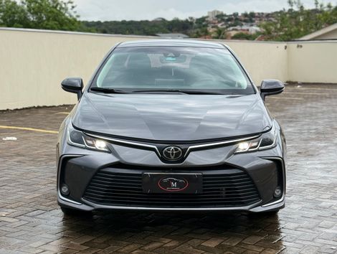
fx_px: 468
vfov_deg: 30.3
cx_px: 168
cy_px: 127
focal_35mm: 48
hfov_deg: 39.6
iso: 64
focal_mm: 6.76
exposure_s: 1/1931
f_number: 1.78
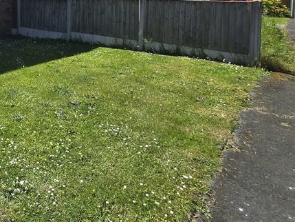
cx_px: 3
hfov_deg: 48.5
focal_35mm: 31
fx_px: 264
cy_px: 2
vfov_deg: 40.1
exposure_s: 1/2066
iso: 50
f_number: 2.2
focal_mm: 2.2
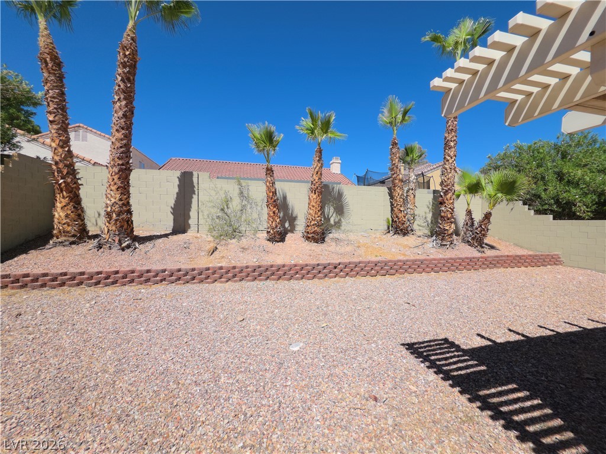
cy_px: 227
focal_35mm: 13
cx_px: 303
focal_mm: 2.2
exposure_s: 1/1111
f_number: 1.9
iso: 20
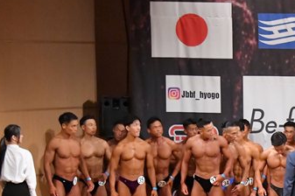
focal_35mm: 223
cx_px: 331
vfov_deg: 6.1
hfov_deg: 9.1
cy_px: 189
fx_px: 1826
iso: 10000
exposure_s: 1/400
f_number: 5.6
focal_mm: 65
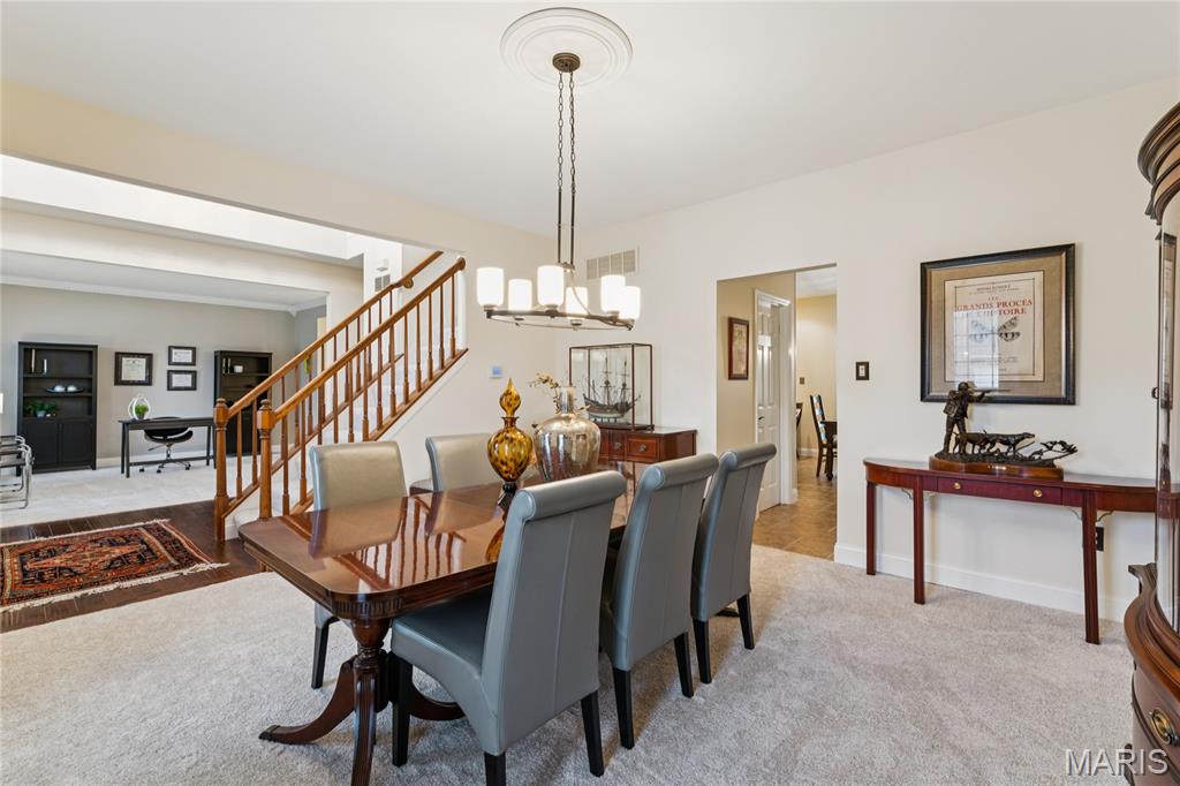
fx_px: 518
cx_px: 590
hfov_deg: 97.5
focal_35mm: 16
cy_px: 393
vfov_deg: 74.4
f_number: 13
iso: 320
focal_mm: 15.8
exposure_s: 1/1.25
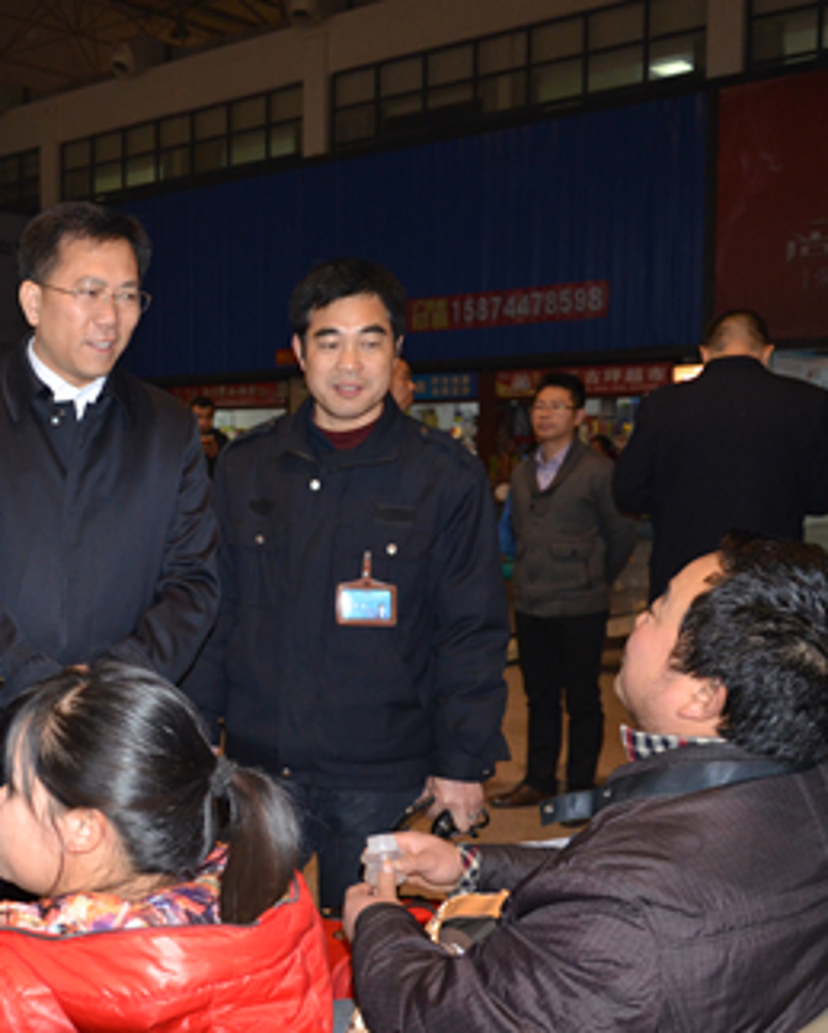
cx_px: 93
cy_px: 572
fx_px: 1315
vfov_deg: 42.8
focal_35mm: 43
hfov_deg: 33.2
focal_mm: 18
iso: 800
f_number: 3.5
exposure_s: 1/60
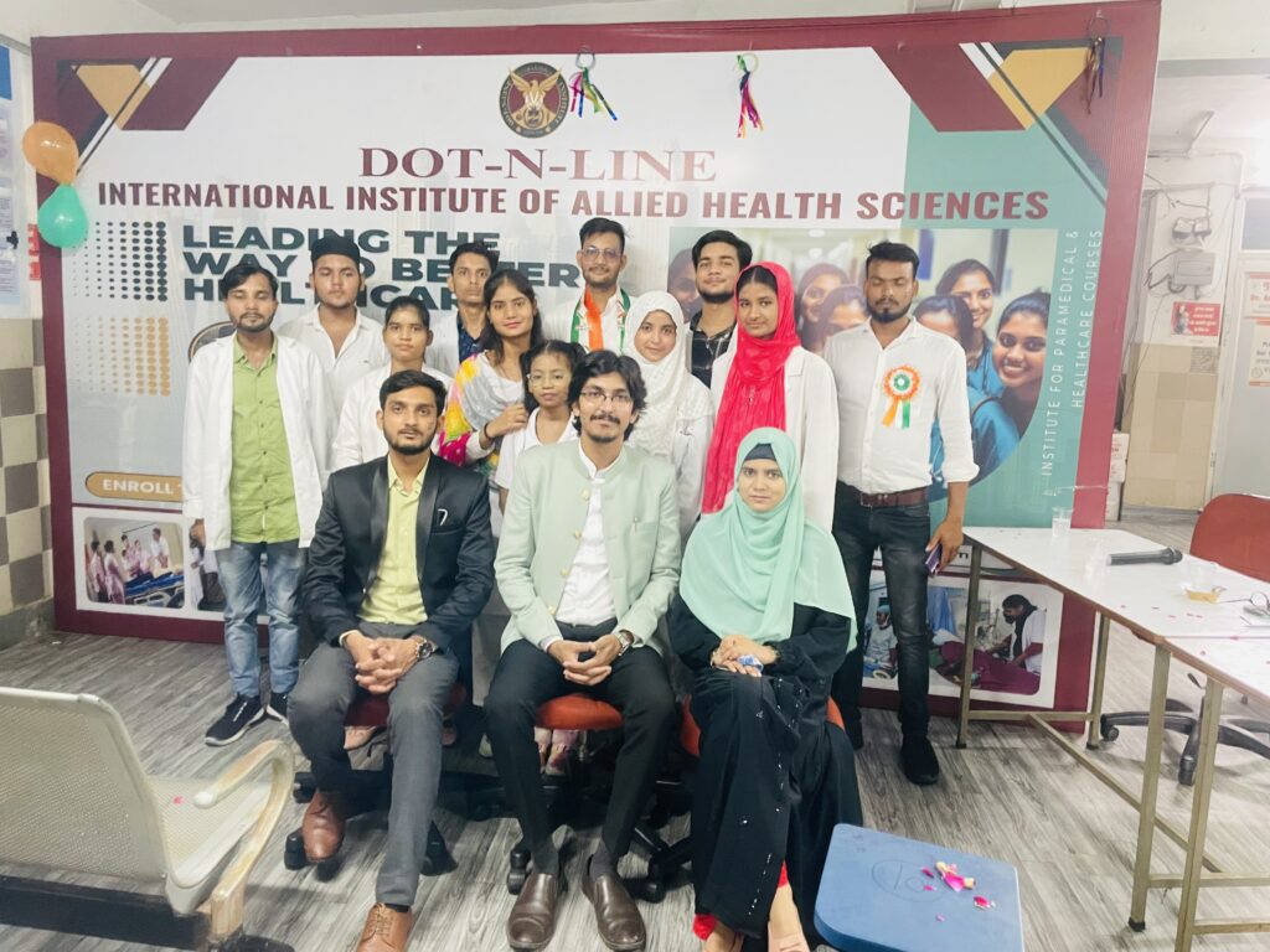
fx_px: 954
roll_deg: -1.9
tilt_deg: -8.6
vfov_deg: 53.1
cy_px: 476
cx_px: 635
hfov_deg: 67.3
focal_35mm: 26
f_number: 1.6
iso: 500
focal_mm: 4.2
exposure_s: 1/33
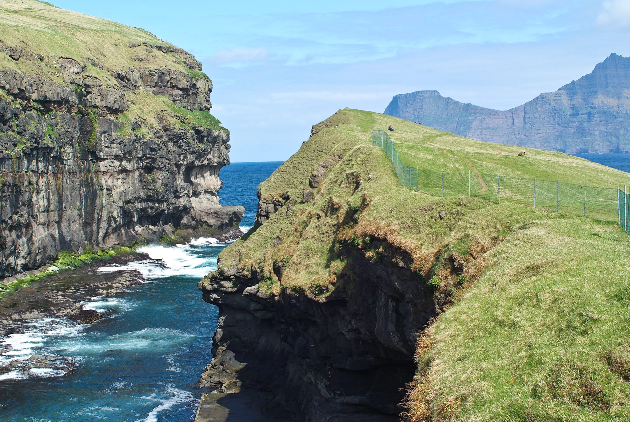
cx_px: 315
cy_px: 211
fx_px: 928
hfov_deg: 37.5
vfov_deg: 25.6
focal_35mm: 53
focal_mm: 35
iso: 100
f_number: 8
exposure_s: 1/180
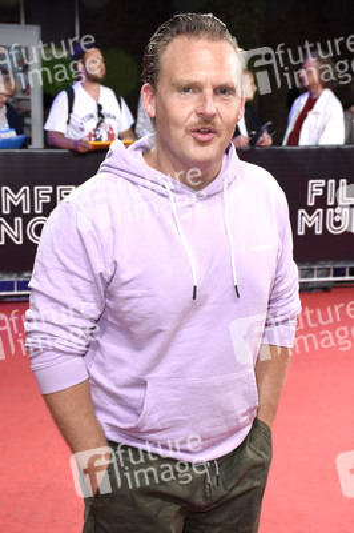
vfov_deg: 33.4
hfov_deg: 22.6
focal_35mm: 60
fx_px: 886
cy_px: 266
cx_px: 177
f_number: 6.3
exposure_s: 1/160
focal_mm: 40
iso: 400
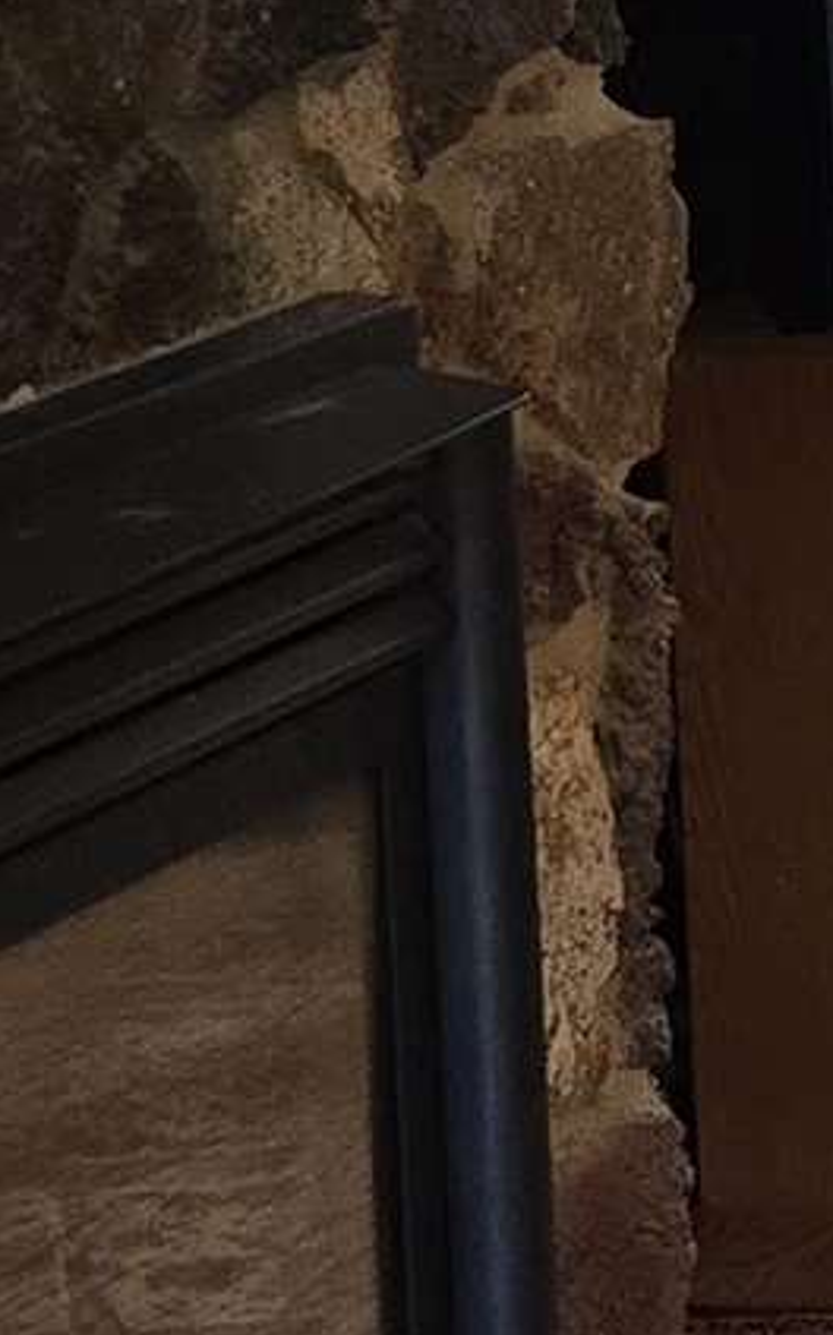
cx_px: 3326
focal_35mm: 177
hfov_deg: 6.2
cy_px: 35
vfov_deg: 11.7
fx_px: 6436
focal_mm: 6.3
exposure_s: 1/120
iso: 200
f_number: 1.7
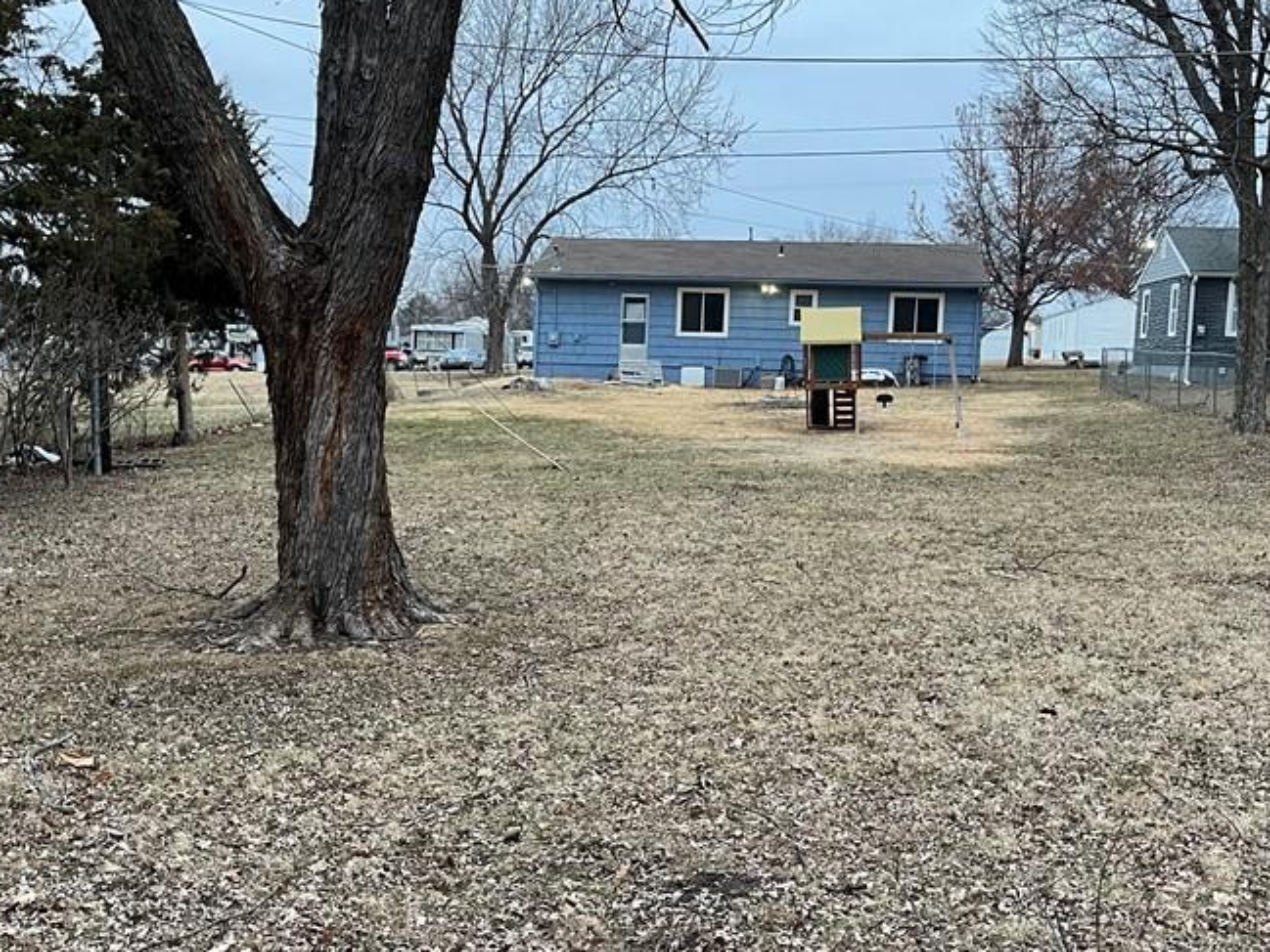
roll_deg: -1.6
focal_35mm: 41
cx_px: 605
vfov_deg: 35.1
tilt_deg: -6.2
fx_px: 1504
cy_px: 522
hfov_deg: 45.8
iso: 160
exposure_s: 1/60
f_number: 1.6
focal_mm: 5.1
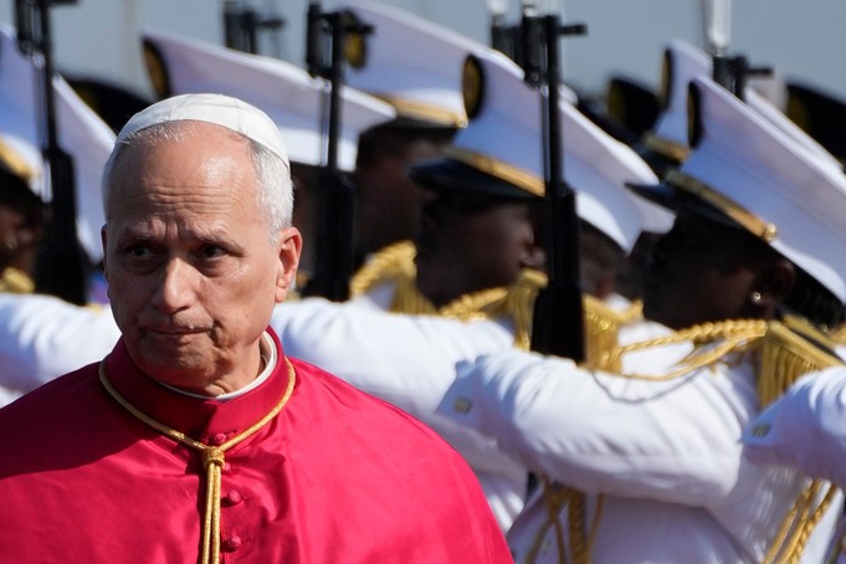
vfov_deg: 0.9
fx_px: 37292
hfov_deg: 1.3
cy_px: 635
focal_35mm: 1587
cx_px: 114
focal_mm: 400
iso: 400
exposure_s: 1/3200
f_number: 5.6
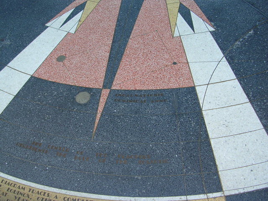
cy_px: 100
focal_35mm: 38
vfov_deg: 37.7
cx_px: 134
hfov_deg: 49.0
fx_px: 294
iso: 50
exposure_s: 1/102
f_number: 2.8
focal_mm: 5.8
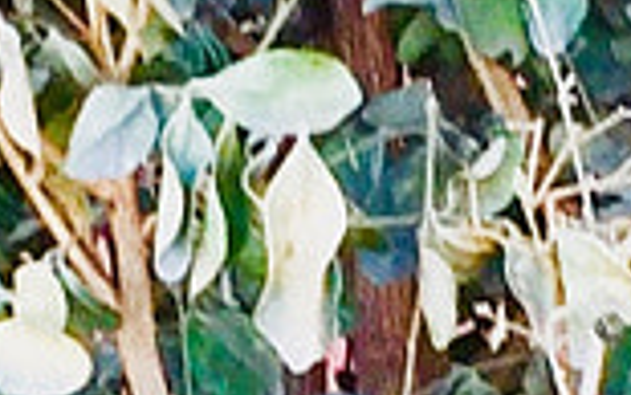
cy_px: 305
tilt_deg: -26.9
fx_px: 5453
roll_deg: -3.0
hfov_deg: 6.6
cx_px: 432
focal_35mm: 317
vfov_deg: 4.1
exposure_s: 1/100
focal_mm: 4.15
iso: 40
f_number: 2.2
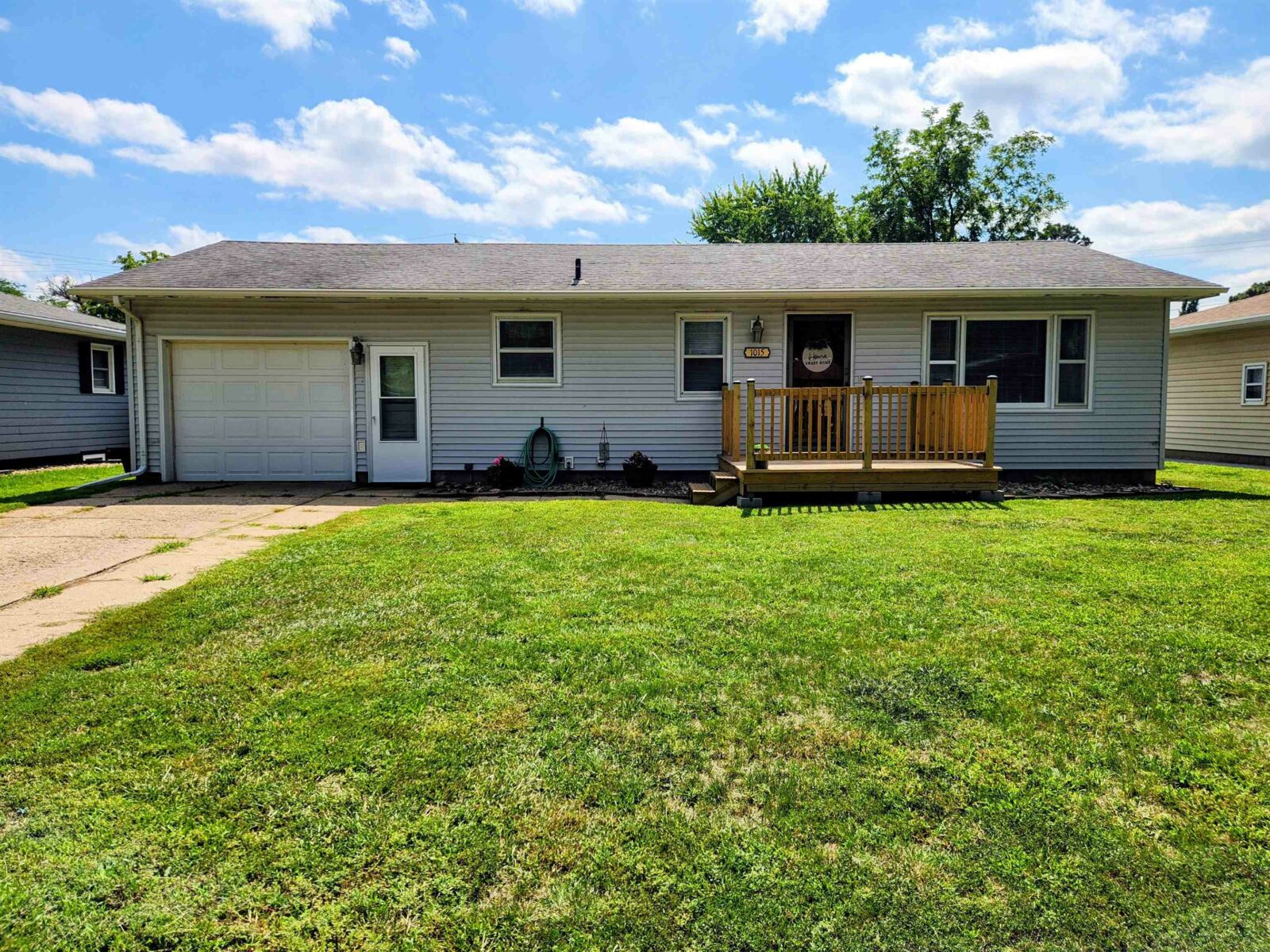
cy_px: 476
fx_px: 844
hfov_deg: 73.9
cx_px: 635
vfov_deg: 58.9
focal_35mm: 23
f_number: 1.8
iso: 20
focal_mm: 5.4
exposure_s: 1/2723
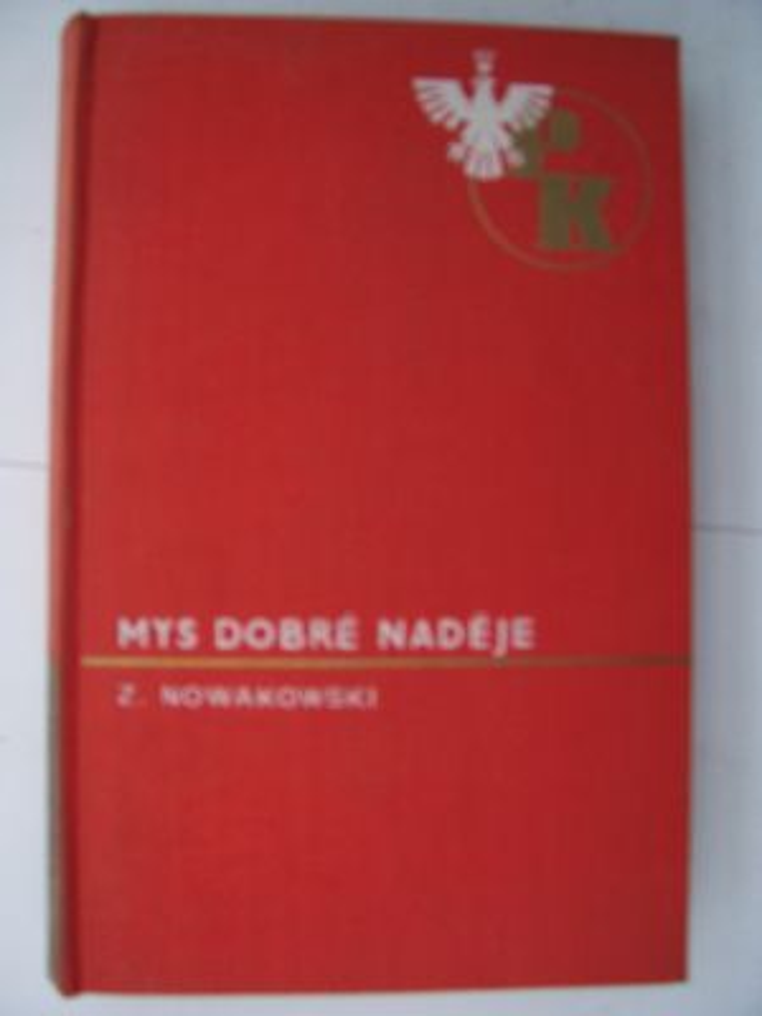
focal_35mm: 34
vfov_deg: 54.0
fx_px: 998
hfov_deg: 41.8
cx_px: 381
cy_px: 508
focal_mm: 5.6
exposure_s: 1/15
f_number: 2.7
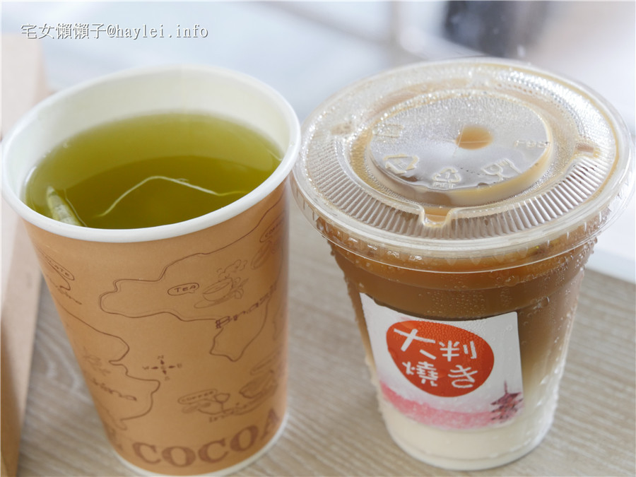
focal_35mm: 80
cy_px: 238
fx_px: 1470
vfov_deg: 18.4
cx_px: 318
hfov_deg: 24.4
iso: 800
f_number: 4.7
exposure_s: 1/100
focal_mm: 40
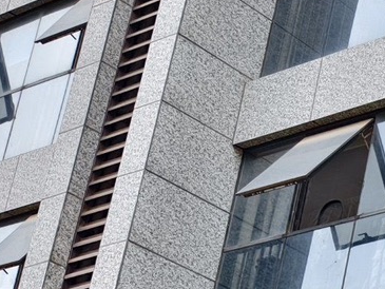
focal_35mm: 126
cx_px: 1040
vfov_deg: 10.8
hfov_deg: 11.5
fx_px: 1402
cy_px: 575
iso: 50
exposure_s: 1/526
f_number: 1.75
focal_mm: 8.67
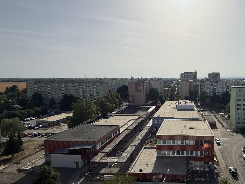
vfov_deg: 61.1
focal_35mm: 22
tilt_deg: -4.2
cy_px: 91
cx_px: 182
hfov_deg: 71.5
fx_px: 156
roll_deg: -0.4
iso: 40
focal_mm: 2.22
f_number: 2.2
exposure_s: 1/6173
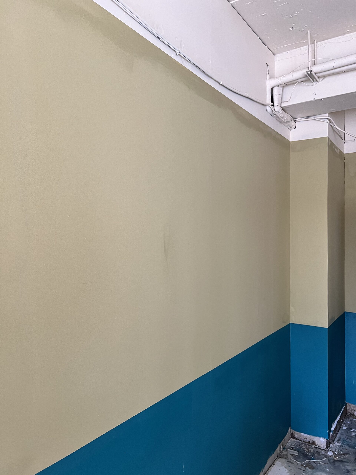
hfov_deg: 53.1
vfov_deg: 67.3
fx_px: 357
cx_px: 178
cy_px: 238
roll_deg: +0.1
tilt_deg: +0.8
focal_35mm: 26
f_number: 1.5
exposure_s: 1/60
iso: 125
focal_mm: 5.7
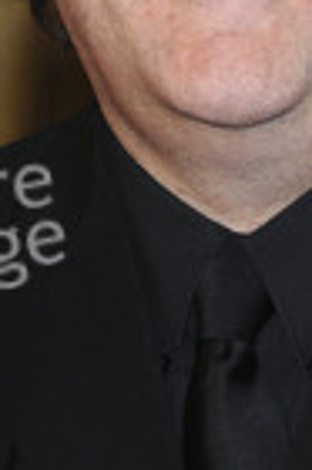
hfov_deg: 2.9
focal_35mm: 480
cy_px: 77
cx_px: 258
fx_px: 6255
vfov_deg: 4.3
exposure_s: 1/160
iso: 640
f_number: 4.5
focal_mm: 112
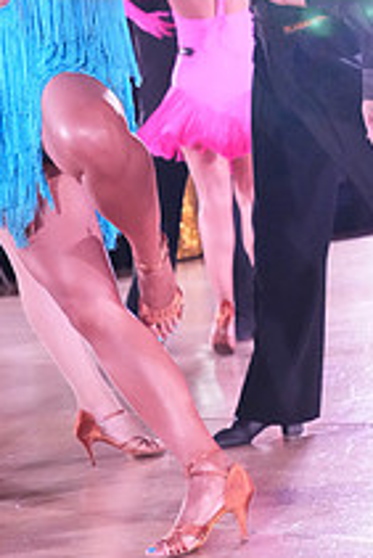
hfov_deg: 8.9
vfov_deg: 13.0
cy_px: -95
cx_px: 401
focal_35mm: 154
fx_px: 2389
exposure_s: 1/250
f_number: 5.6
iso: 8000
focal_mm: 56
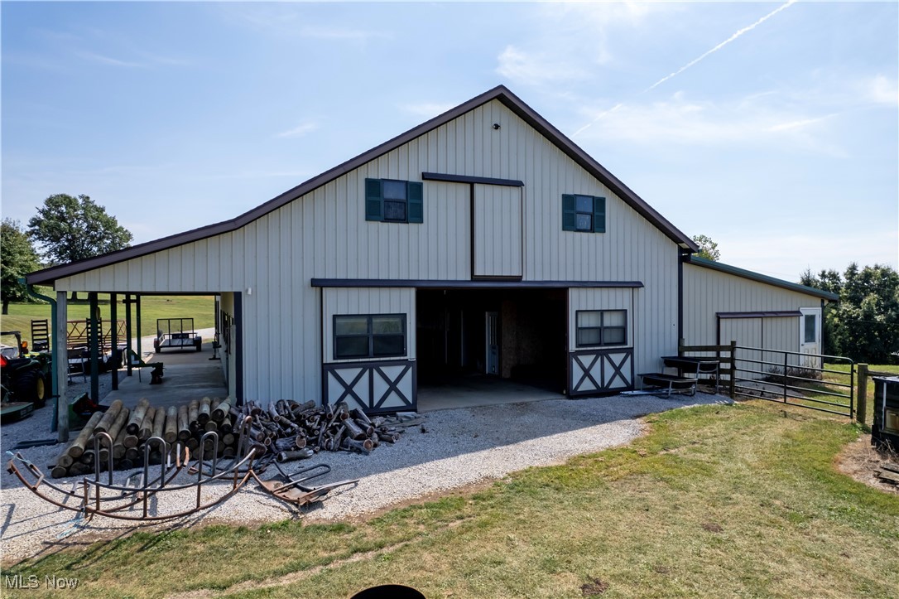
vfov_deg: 57.2
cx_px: 450
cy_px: 300
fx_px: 549
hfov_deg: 78.6
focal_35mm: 22
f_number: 2.8
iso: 100
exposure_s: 1/2500
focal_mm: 8.38
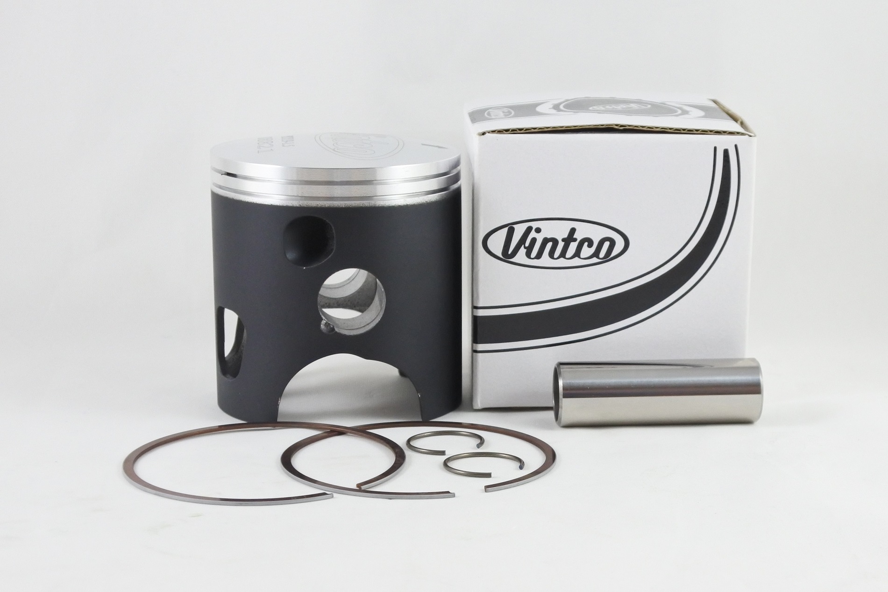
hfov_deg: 37.5
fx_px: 1307
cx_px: 444
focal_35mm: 53
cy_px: 296
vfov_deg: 25.5
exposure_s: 1/125
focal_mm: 19.7
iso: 720
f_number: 4.5
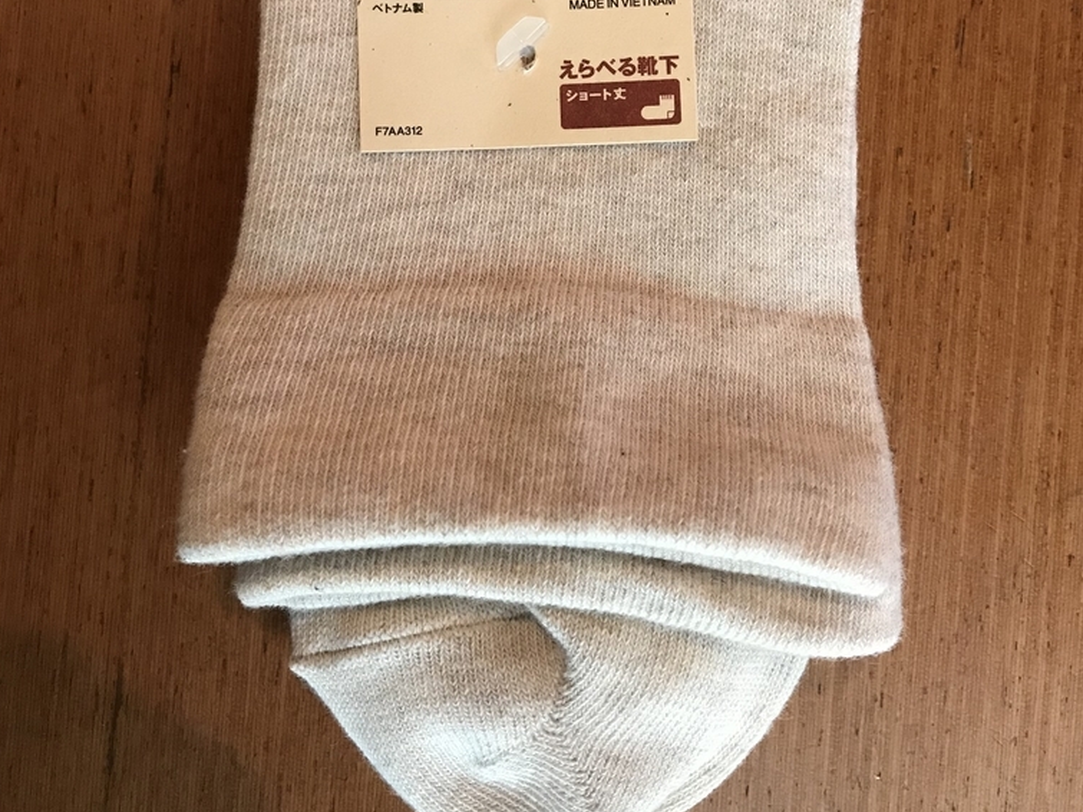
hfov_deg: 49.0
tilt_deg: -89.2
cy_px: 175
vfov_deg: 36.6
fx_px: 1189
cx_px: 547
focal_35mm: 38
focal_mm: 3.99
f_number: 1.8
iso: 64
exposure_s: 1/15
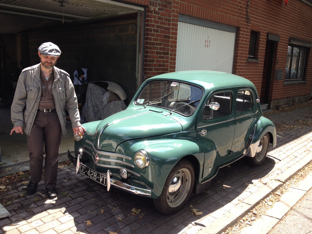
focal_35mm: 35
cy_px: 117
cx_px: 156
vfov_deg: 40.7
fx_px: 315
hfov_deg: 52.6
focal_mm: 4.28
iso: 50
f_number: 2.4
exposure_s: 1/368
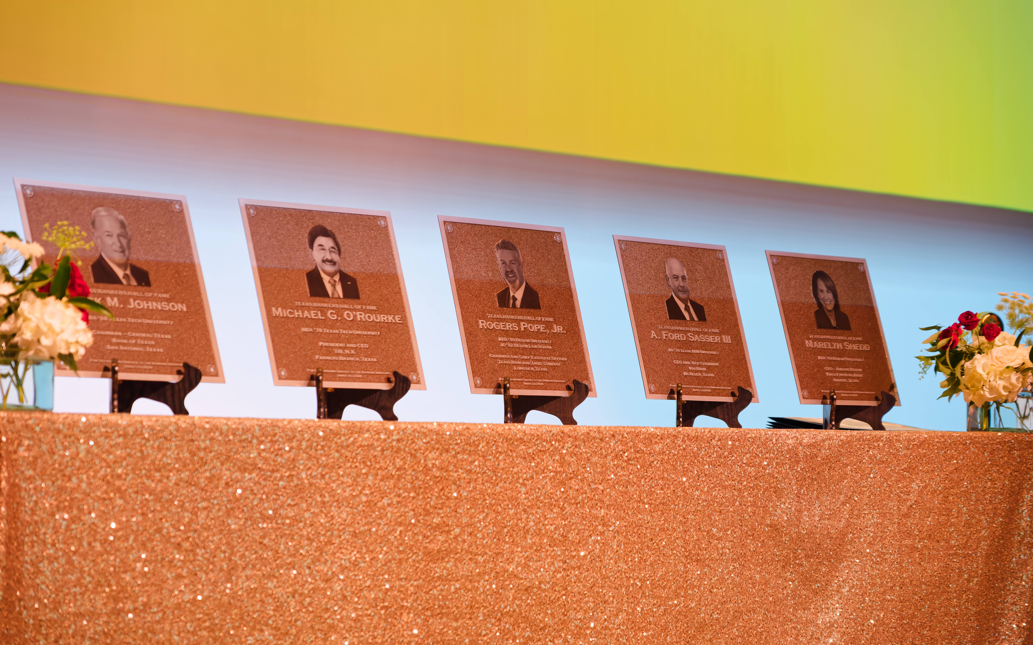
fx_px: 2393
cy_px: 300
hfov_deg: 24.4
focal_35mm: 85
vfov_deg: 15.4
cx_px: 516
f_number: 2.8
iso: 2000
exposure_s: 1/125
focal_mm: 55
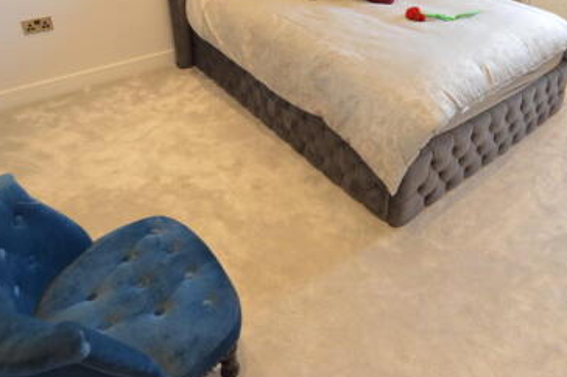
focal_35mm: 27
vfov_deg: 43.9
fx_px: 425
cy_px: 42
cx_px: 366
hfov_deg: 66.1
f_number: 3.5
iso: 110
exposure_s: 1/15
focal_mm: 10
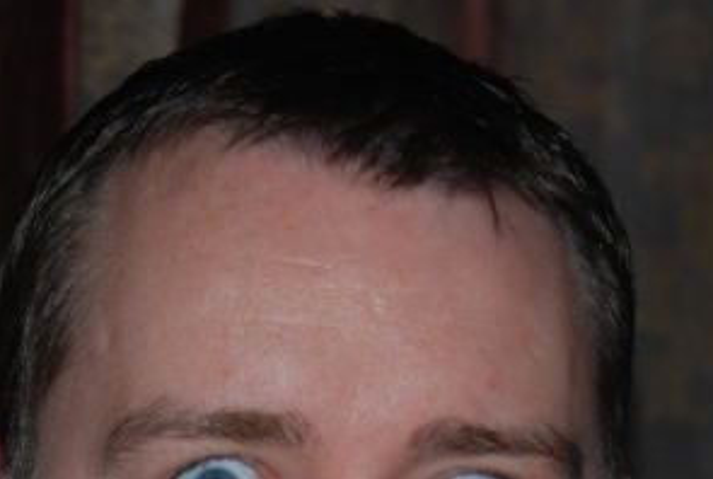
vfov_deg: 4.4
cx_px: 167
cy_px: 536
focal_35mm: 312
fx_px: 6192
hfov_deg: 6.6
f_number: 5
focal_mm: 60
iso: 200
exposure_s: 1/60
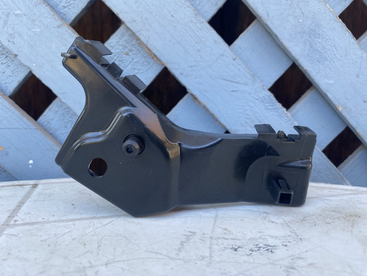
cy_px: 138
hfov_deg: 67.3
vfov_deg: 53.1
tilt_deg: -11.4
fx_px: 276
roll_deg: +0.3
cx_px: 184
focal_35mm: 26
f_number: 1.8
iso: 64
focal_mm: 4.25
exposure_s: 1/121
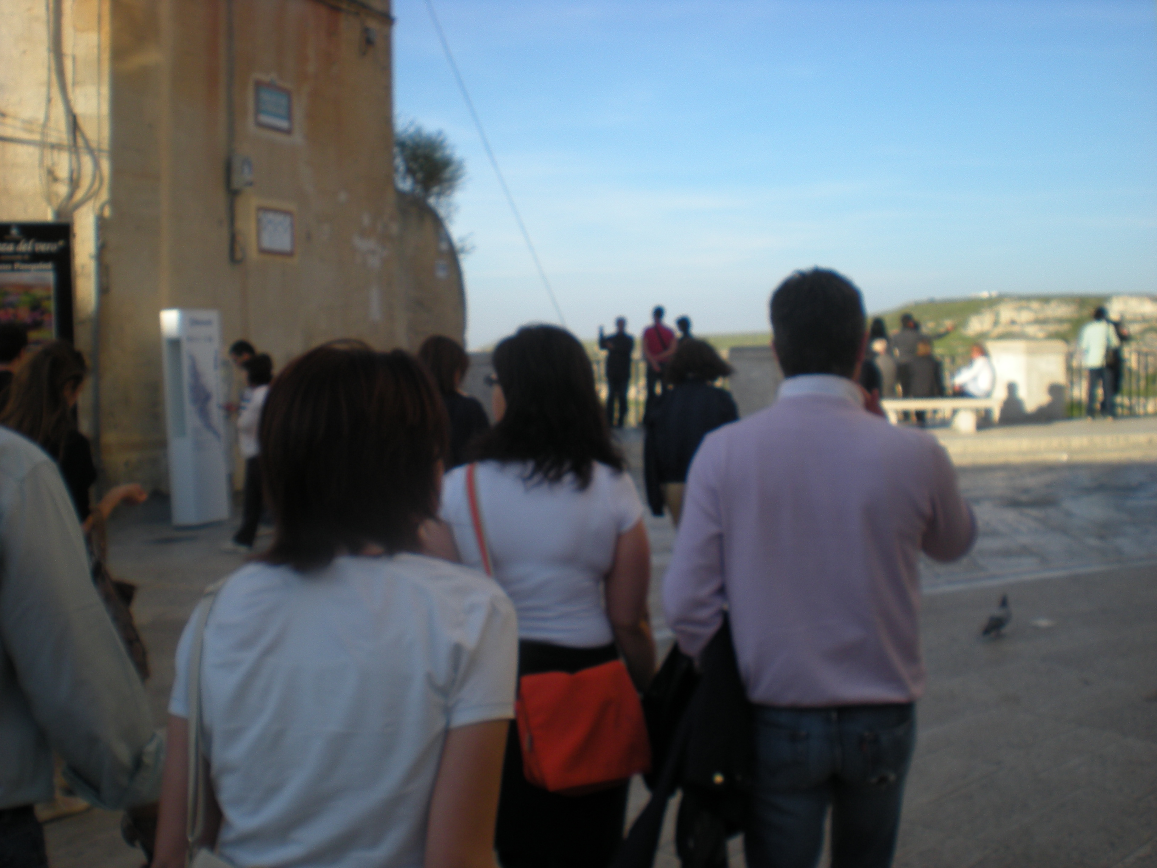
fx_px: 1270
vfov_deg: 37.7
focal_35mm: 38
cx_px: 578
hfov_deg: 49.0
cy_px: 434
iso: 64
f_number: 4.6
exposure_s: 1/258
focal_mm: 6.3
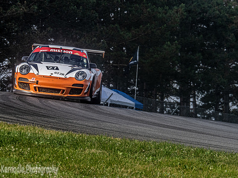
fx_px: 3265
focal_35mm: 475
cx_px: 104
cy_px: 98
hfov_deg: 4.2
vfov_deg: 3.1
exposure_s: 1/320
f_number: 11
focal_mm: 210
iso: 400
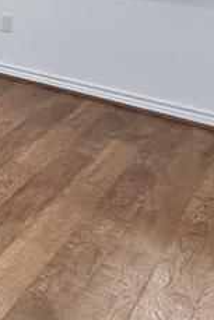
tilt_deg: -2.5
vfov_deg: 26.4
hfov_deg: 14.7
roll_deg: -0.8
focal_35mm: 65
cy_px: -94
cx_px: -277
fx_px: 579
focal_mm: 2.22
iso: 160
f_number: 2.2
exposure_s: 1/120
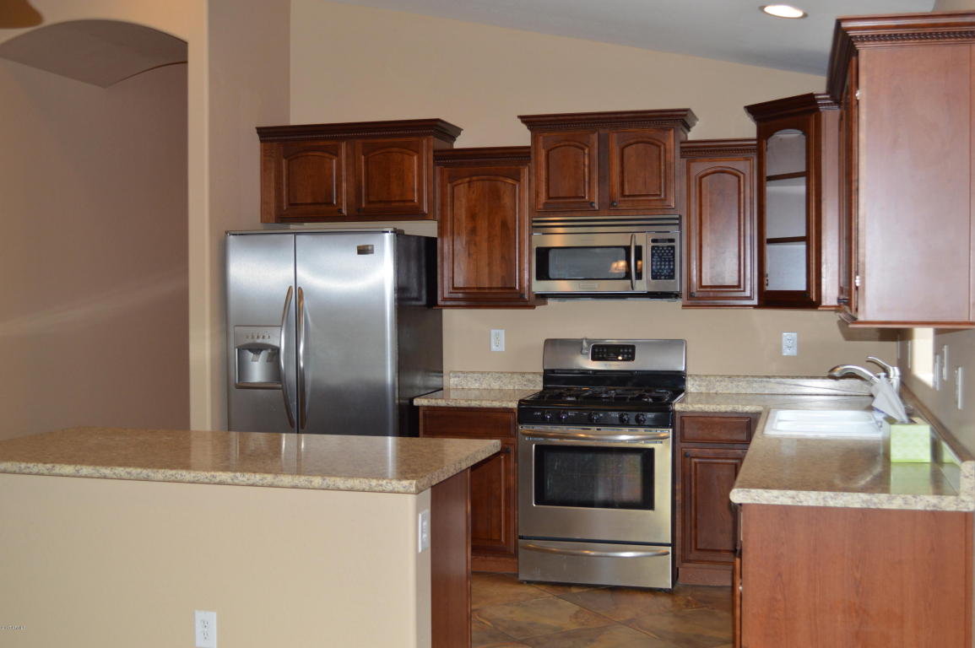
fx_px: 1137
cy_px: 324
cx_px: 488
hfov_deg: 46.4
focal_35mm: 42
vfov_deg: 31.8
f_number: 4.5
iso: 400
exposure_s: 1/60
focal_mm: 28
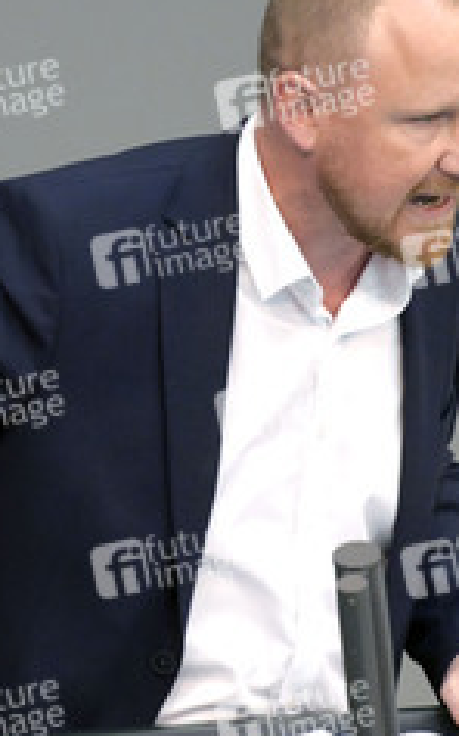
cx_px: 212
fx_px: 17083
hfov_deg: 1.5
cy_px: 329
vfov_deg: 2.5
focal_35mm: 853
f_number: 5.6
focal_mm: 440
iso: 8000
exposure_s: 1/320
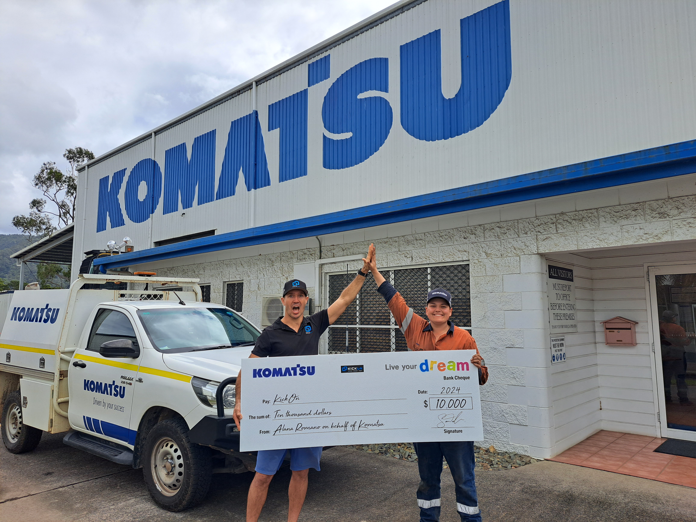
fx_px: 483
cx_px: 348
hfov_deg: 71.6
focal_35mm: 24
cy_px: 261
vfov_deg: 56.8
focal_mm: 5.23
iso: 50
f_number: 1.8
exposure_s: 1/1172
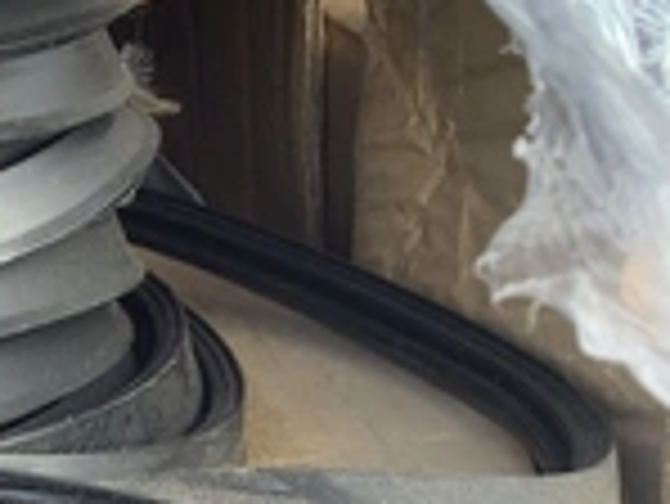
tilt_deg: -28.2
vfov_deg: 17.8
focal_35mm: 83
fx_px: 1608
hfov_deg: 21.3
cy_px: 220
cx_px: -207
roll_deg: -5.8
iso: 50
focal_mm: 3.3
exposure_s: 1/100
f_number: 2.4
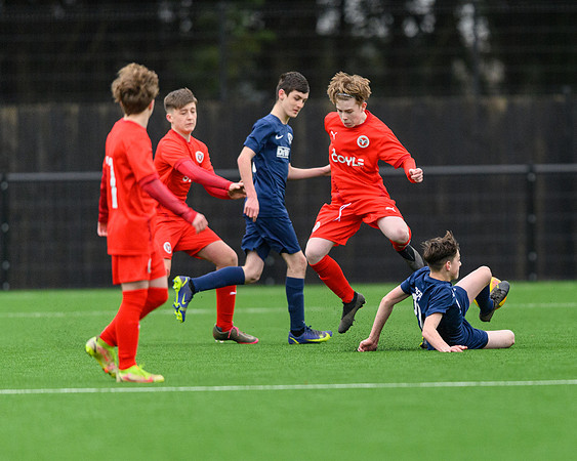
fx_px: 11119
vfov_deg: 2.4
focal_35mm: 651
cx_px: 425
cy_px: 329
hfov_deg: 3.0
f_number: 2.8
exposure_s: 1/2000
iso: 3200
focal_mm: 400
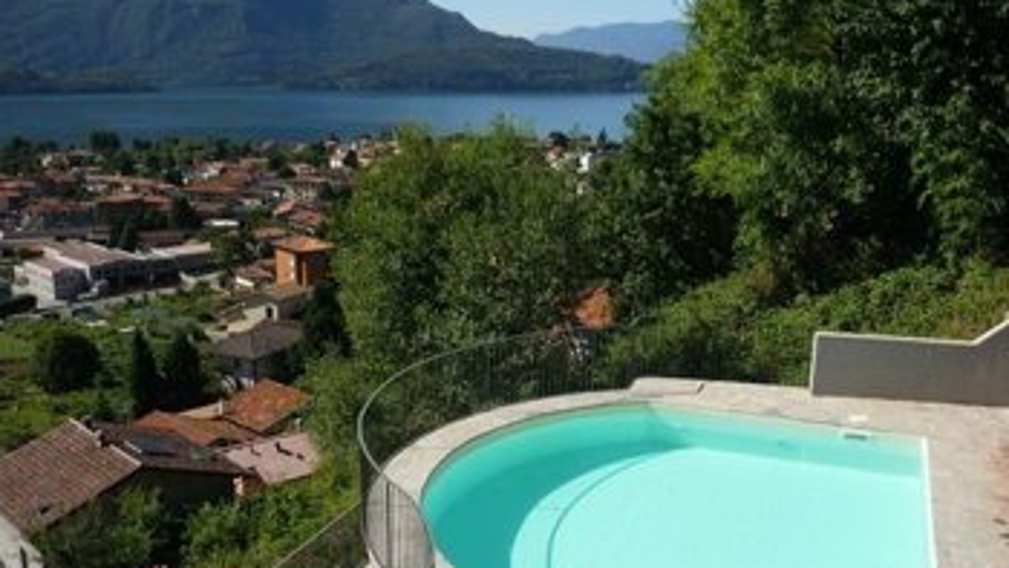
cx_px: 513
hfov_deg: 54.0
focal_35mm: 37
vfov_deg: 31.9
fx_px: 990
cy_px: 355
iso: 100
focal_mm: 5.5
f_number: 8
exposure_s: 1/200
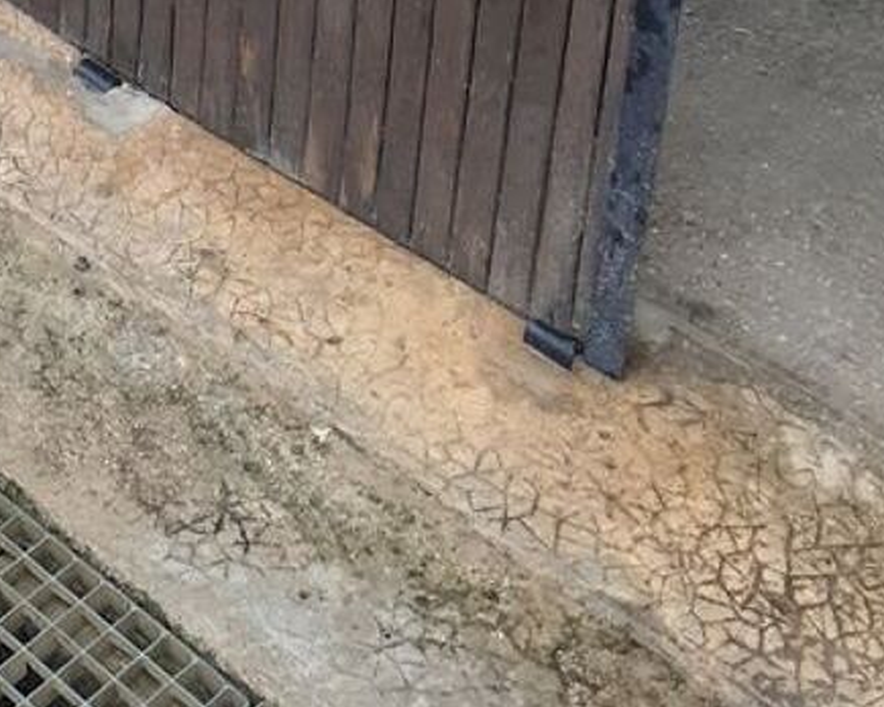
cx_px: -104
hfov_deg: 22.2
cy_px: -539
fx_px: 2119
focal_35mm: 81
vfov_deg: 16.2
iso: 64
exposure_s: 1/100
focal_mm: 3.6
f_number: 1.9
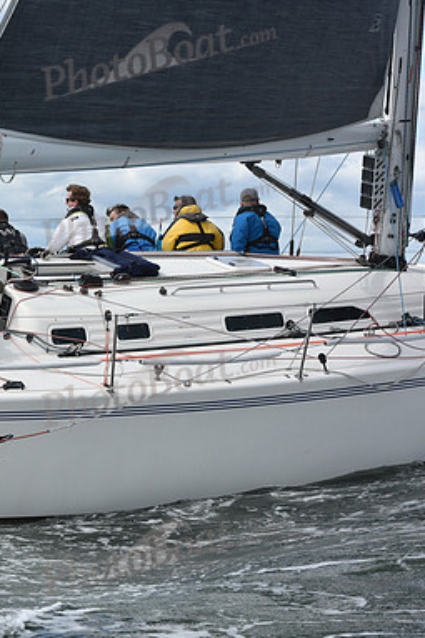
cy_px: 321
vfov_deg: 19.3
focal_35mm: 106
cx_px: -43
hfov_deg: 12.7
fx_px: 1879
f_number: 8
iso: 320
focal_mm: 70
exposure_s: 1/1000
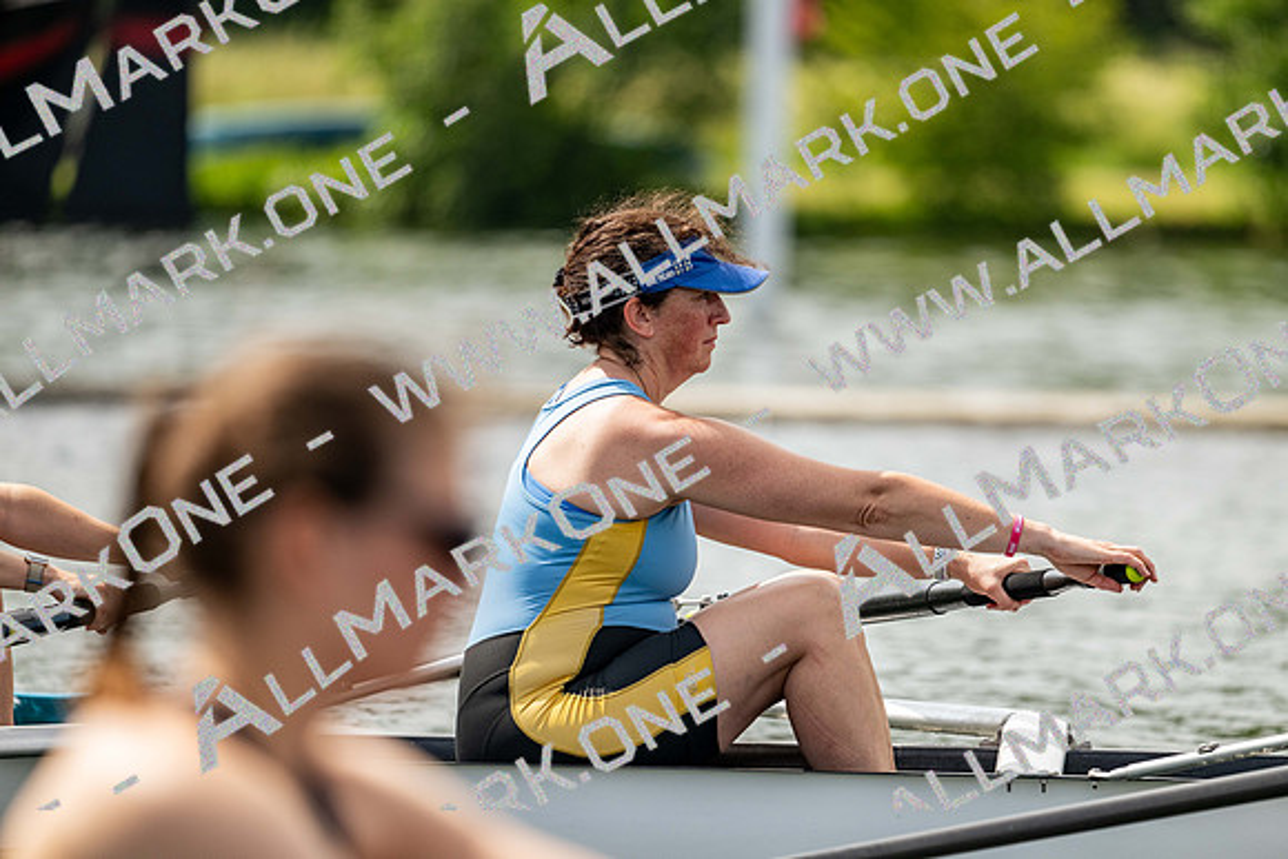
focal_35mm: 400
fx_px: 14314
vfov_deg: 3.4
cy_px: 430
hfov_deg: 5.2
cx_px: 644
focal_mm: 400
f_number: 4.5
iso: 500
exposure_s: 1/3200
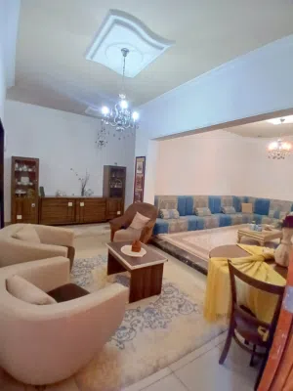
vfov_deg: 91.0
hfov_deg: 74.7
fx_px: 192
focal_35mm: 17
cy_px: 196
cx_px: 146
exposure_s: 1/20
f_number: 2.2
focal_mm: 1.4
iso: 500
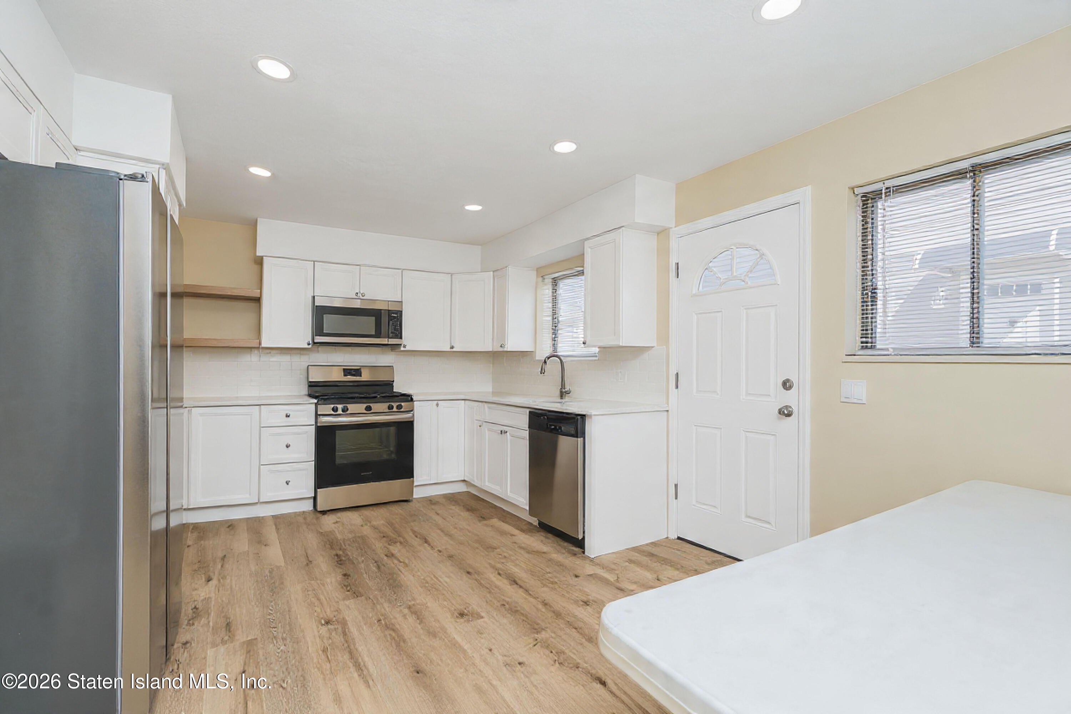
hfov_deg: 96.7
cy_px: 357
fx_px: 476
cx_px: 536
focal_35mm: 16
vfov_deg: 73.7
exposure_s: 1/60
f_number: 5.6
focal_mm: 16
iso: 50
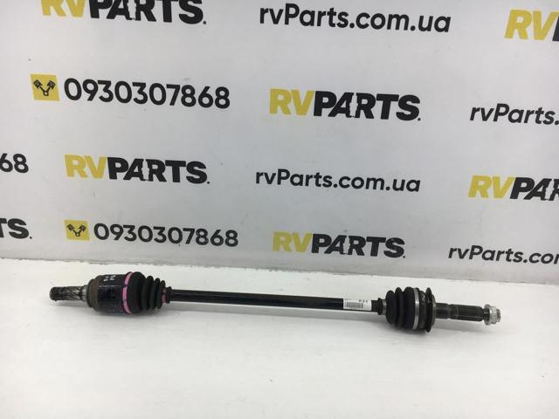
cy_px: 210
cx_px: 280
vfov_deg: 48.2
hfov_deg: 61.7
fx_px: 468
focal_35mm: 29
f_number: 2.2
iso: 32
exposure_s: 1/100
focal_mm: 4.15
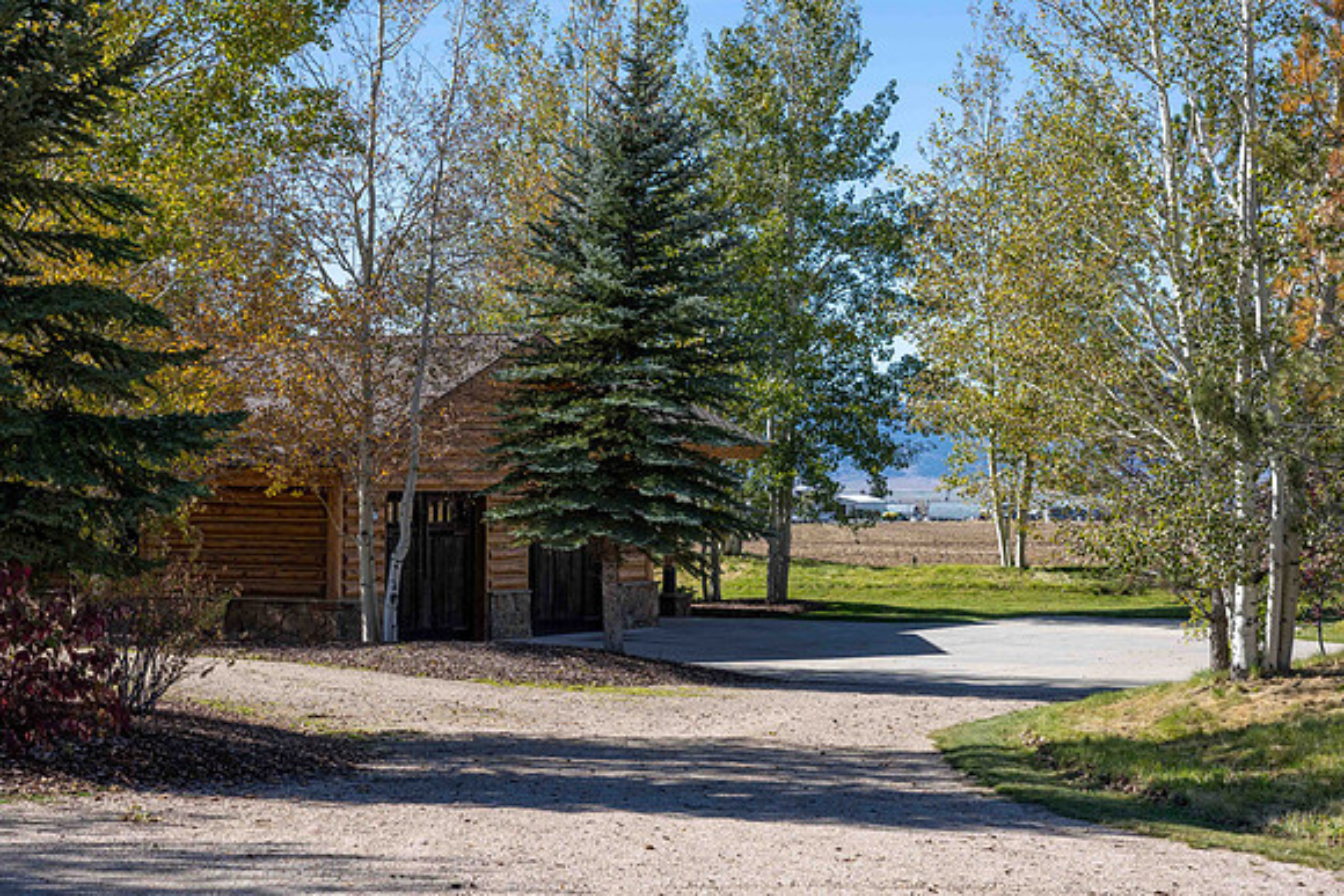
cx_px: 672
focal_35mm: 72
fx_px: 2689
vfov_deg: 18.9
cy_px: 448
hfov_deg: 28.1
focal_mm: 72
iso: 400
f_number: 8
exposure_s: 1/800
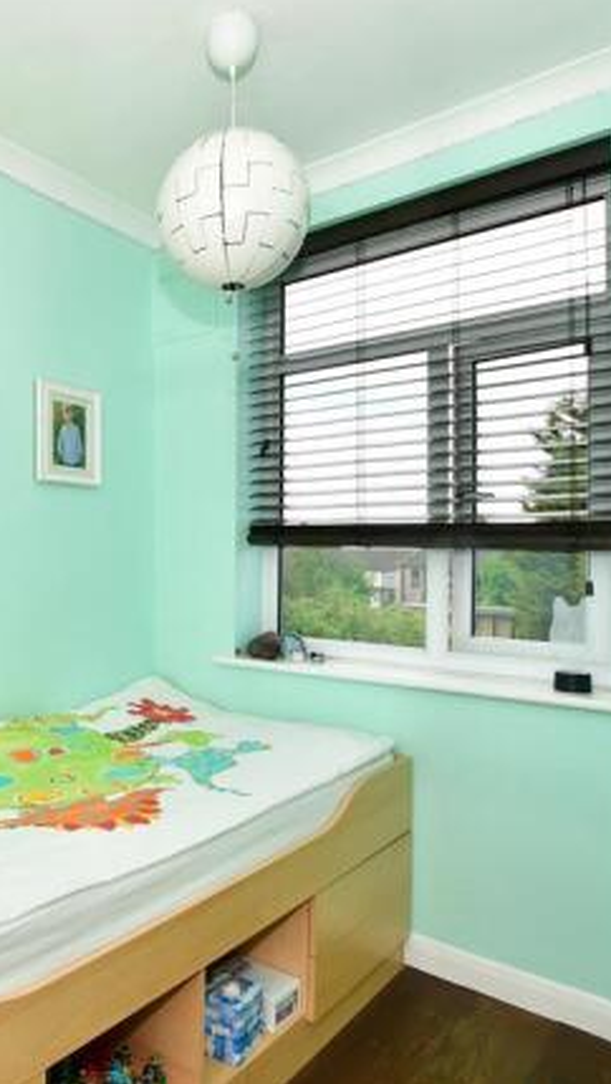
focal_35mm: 24
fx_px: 690
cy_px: 537
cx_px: 91
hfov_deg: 44.5
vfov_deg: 76.3
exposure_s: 1/250
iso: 400
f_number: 9
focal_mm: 10
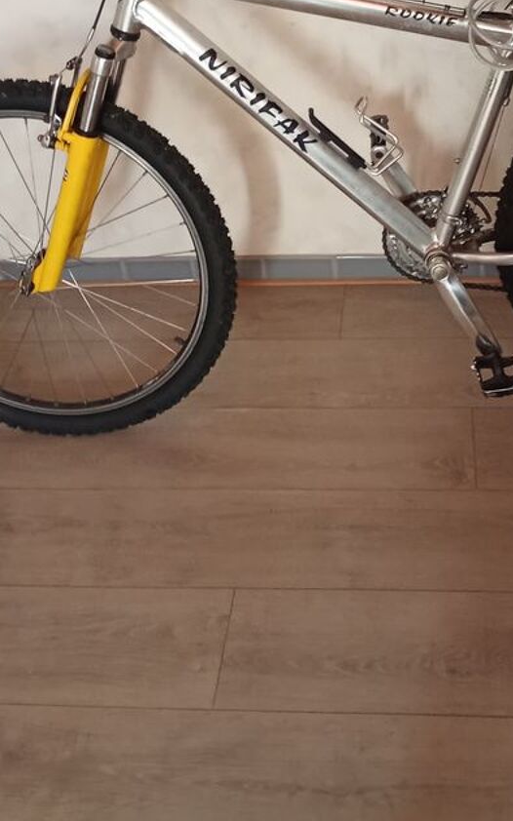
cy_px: 192
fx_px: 1052
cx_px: 332
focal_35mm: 47
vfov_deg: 41.2
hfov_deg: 27.3
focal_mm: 2.78
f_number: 2
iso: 640
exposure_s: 1/25
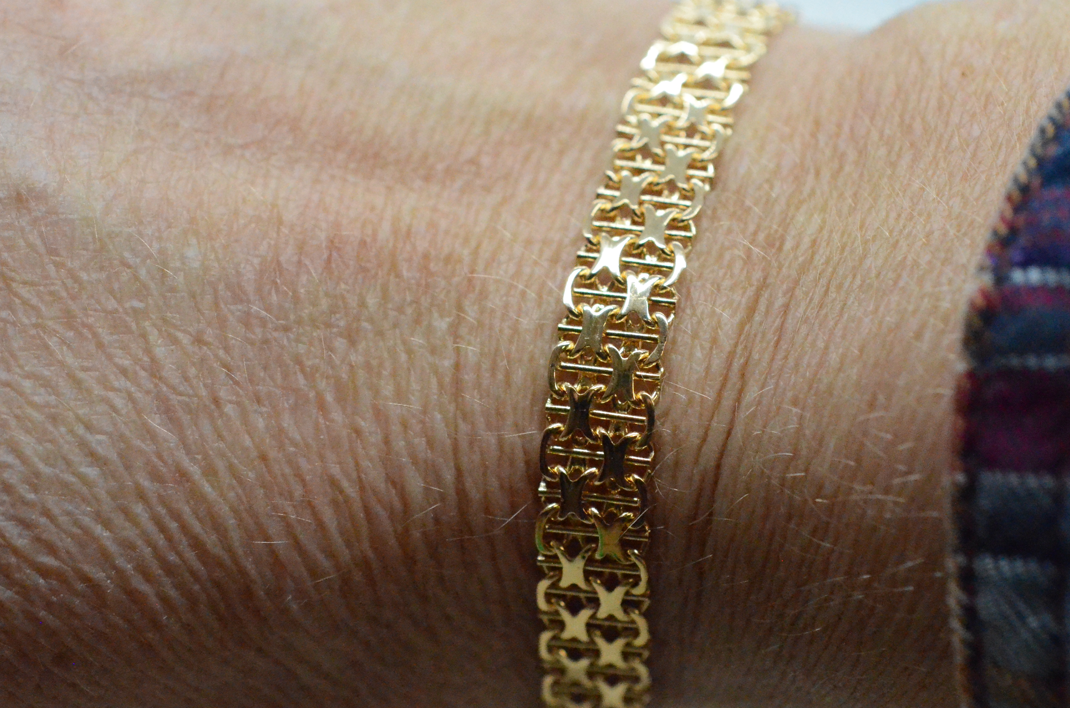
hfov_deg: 23.7
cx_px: 572
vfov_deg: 15.8
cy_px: 404
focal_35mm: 86
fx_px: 2551
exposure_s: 1/3200
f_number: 5.6
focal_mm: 40
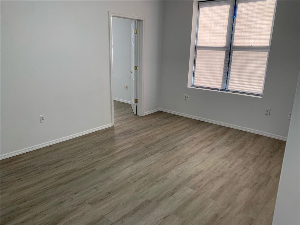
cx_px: 150
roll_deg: +0.3
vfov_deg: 53.1
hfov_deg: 67.3
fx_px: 225
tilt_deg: -17.0
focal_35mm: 26
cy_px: 112
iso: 100
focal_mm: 4.25
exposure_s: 1/120
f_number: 1.8
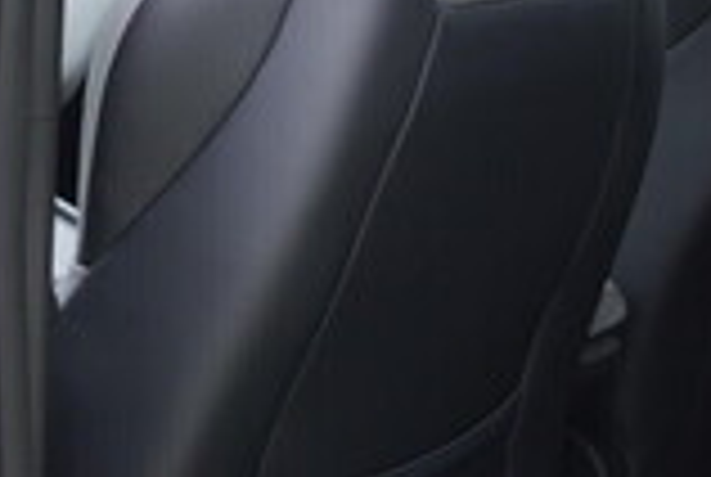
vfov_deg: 11.0
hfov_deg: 16.2
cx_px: 608
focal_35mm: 125
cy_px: 299
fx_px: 2473
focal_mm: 24
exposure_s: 1/40
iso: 200
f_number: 2.8
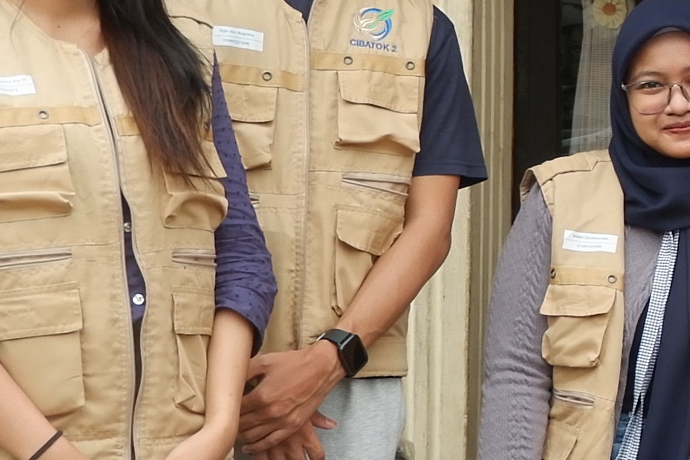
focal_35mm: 147
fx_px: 2818
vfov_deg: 9.3
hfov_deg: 12.7
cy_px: 82
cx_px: 1235
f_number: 4
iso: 200
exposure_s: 1/240
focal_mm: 21.1
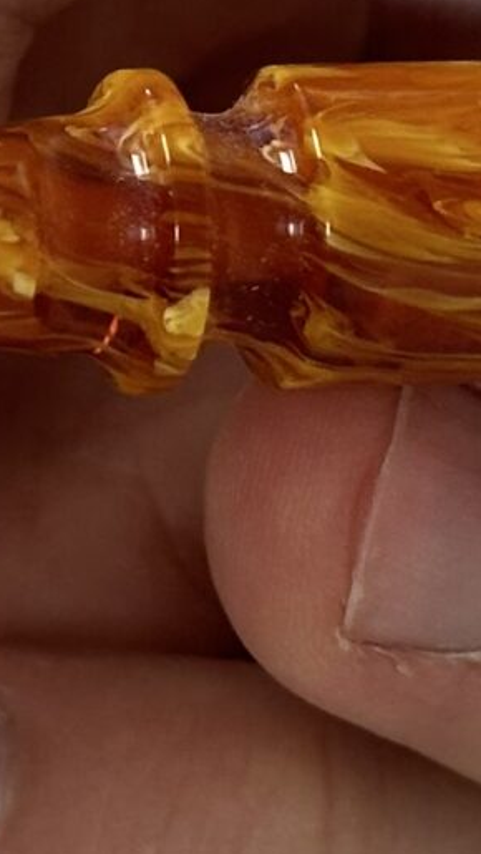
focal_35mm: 260
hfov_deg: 4.7
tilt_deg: -53.8
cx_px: 378
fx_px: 5890
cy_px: -38
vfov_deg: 8.2
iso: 125
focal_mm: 6.86
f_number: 1.78
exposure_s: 1/100
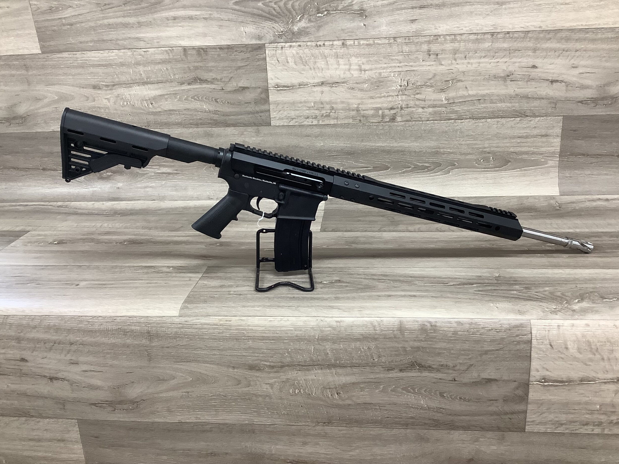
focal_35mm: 32
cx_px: 314
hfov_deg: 56.8
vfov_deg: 44.2
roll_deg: +1.3
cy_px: 225
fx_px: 572
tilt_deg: -20.6
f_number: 2.4
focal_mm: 3.3
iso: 125
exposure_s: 1/60
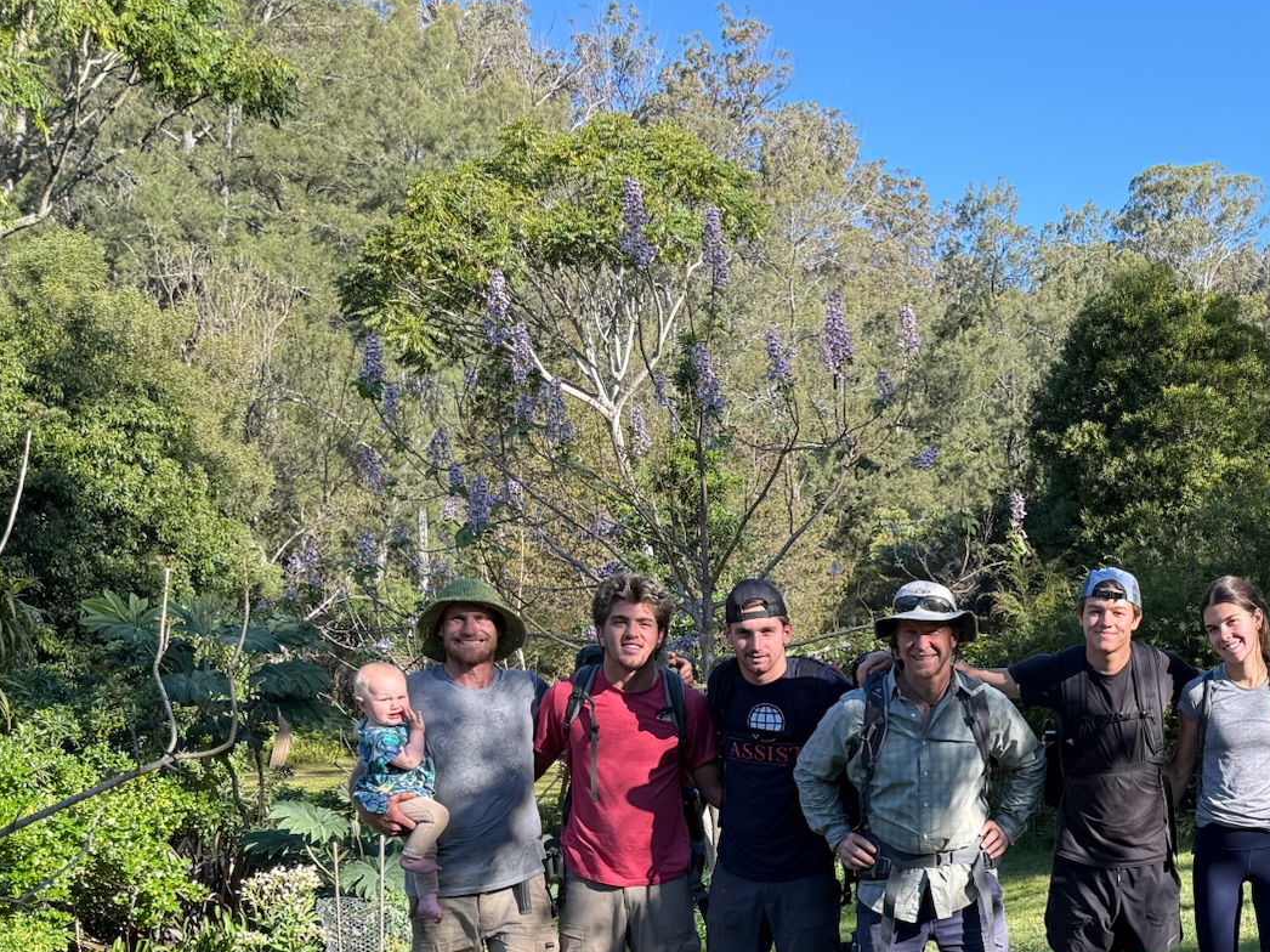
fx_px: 1724
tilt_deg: -5.5
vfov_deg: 30.0
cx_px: 1163
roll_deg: +0.3
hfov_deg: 37.6
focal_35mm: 47
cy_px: 787
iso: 100
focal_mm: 6.76
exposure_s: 1/858
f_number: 1.78
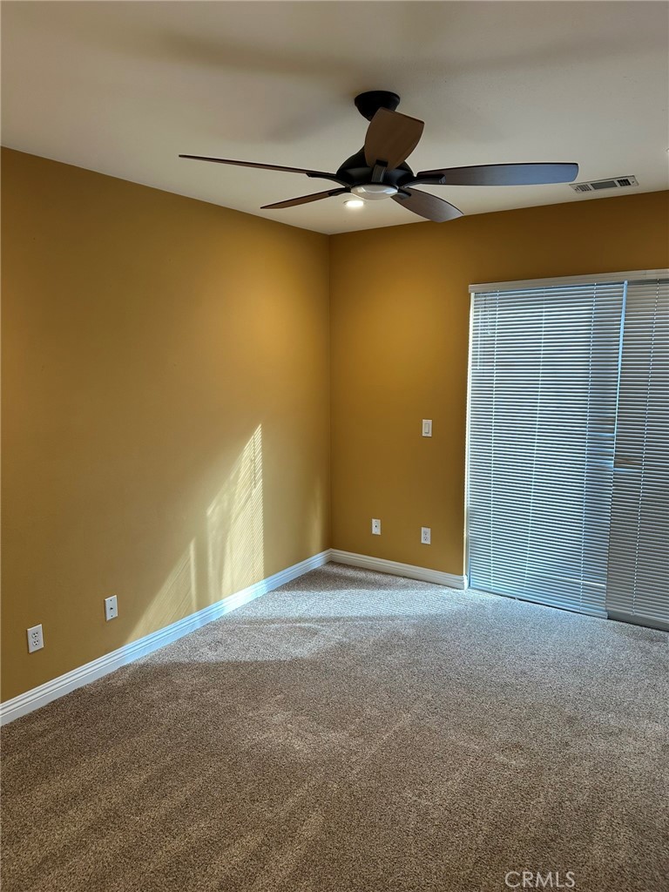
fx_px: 618
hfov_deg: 56.8
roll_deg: -0.4
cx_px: 334
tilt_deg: -6.7
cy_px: 446
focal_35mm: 24
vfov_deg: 71.6
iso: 100
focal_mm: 6.86
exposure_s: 1/120
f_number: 1.78
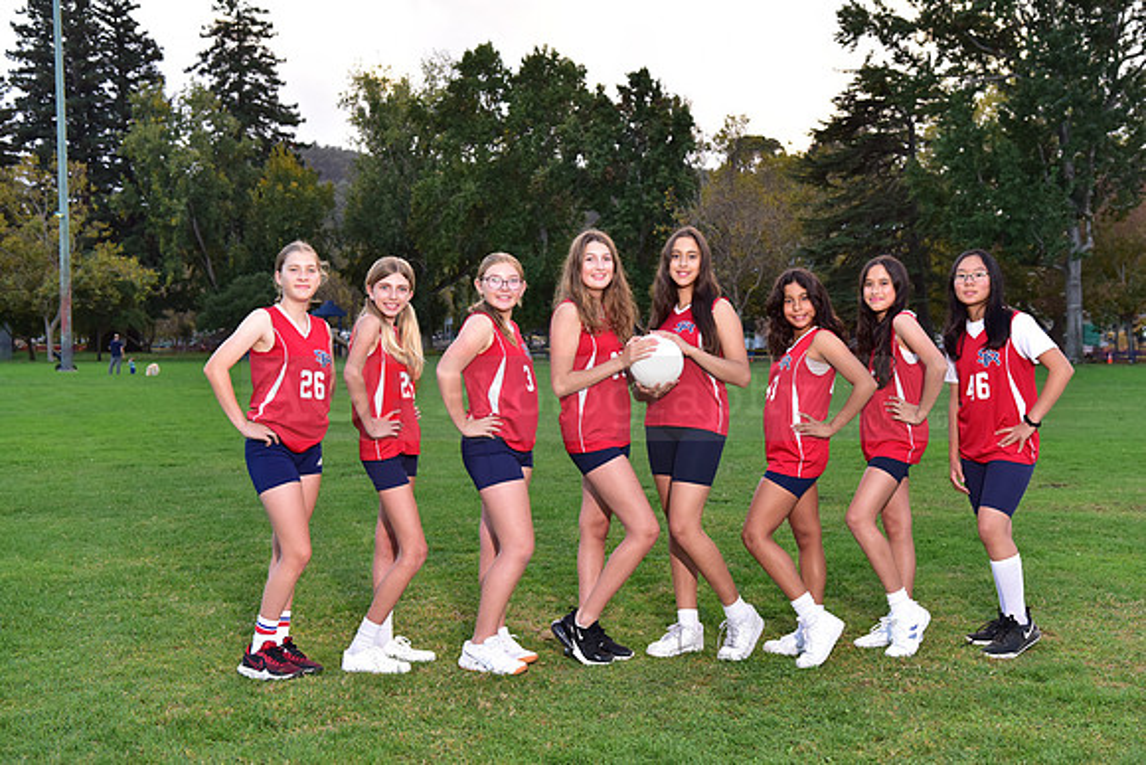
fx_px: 1528
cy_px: 382
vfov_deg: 28.1
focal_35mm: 48
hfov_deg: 41.1
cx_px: 573
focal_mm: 48
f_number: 5.6
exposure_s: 1/200
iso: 800
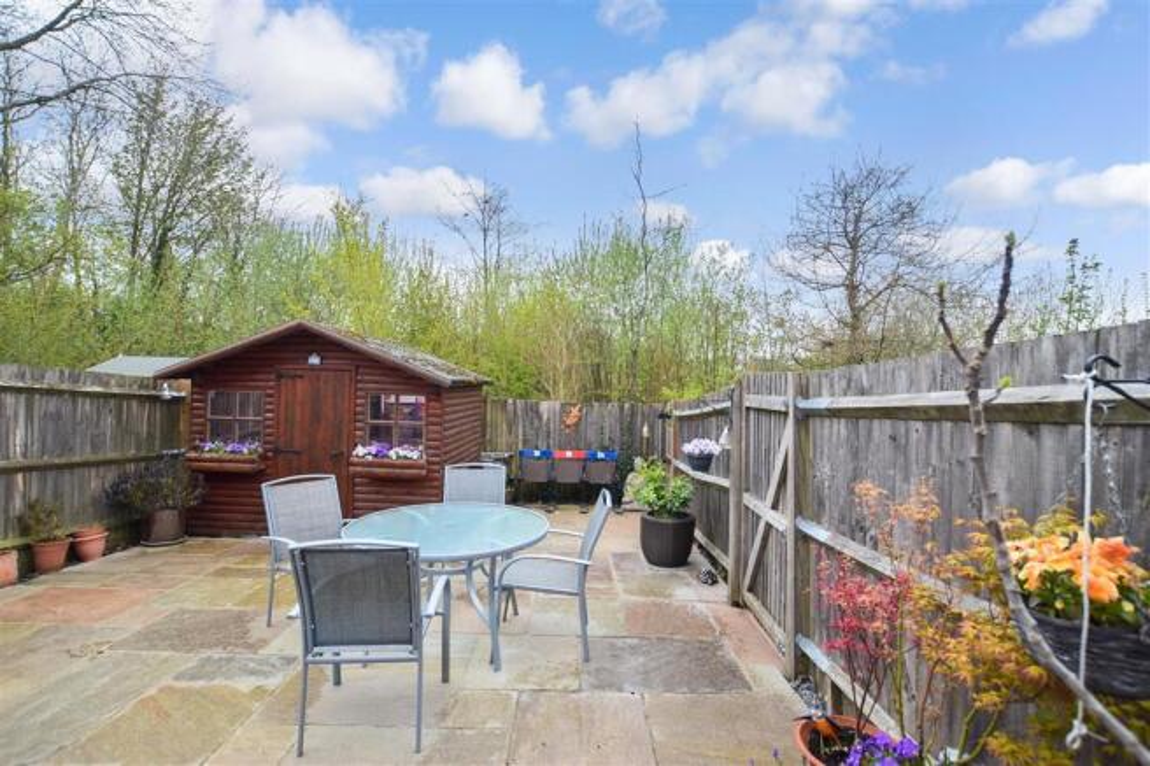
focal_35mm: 15
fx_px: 479
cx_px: 575
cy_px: 383
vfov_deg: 77.3
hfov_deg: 100.4
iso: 320
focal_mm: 10
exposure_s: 1/160
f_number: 6.3
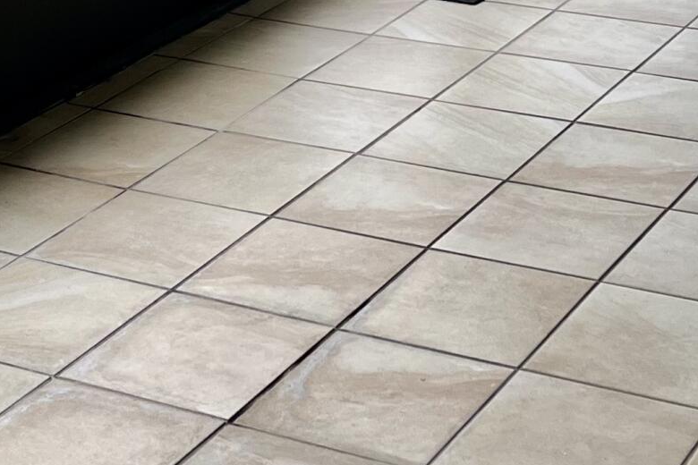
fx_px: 2016
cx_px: 352
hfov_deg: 19.6
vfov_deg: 12.5
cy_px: -254
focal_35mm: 104
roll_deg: +1.4
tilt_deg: -12.5
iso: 64
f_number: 1.6
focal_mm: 5.1
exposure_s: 1/120
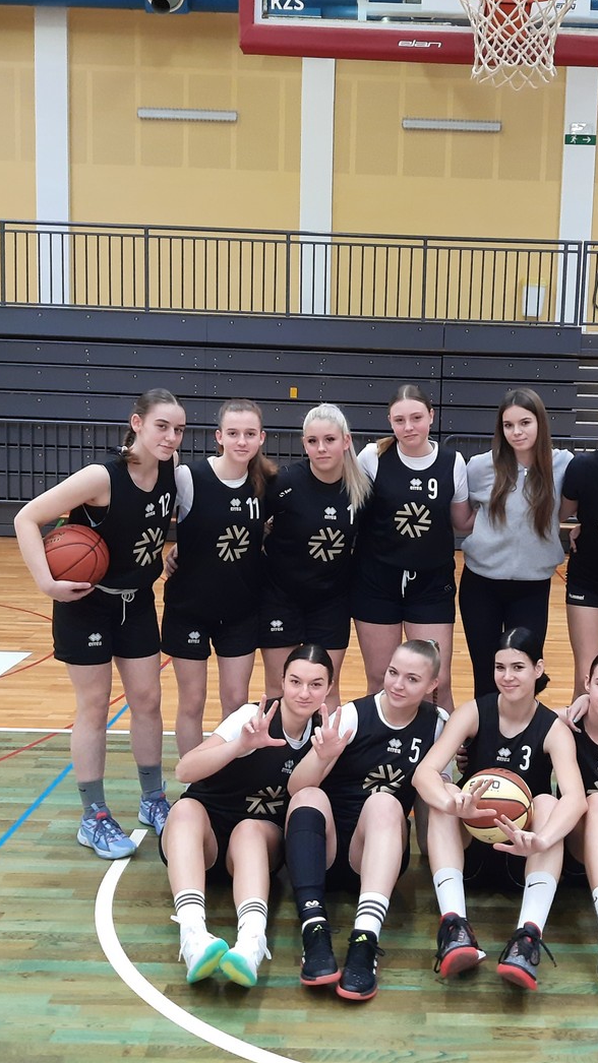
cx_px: 430
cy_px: 539
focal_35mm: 39
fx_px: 1100
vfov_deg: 51.6
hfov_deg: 30.0
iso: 200
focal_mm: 3.92
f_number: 1.7
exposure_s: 1/50
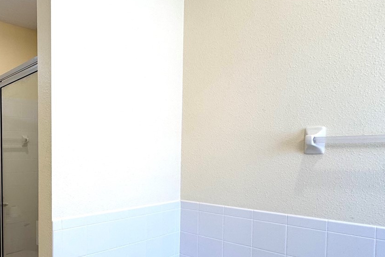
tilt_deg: -3.0
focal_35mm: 28
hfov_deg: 58.4
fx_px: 299
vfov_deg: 45.8
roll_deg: +0.0
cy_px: 168
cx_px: 57
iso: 64
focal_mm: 2.22
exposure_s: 1/120
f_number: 2.2
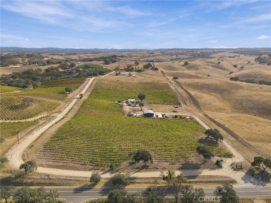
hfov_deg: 71.6
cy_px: 102
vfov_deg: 56.8
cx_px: 136
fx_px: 188
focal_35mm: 24
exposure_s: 1/800
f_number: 2.8
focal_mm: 4.5
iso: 110
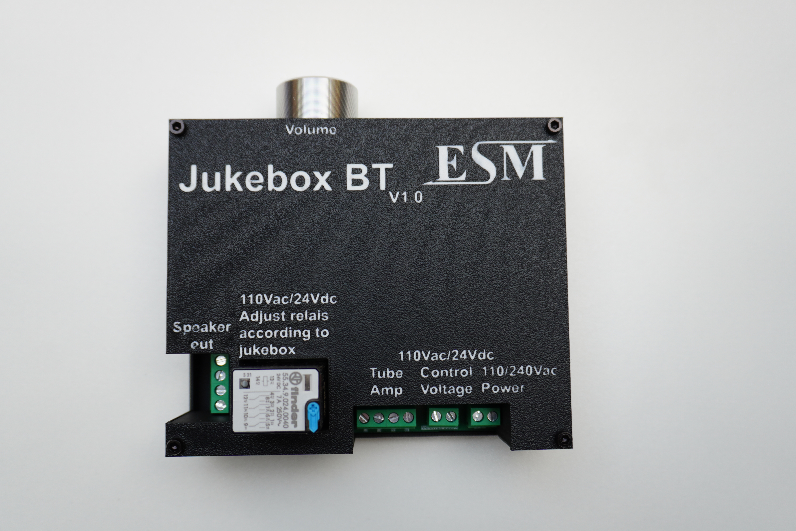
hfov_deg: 59.5
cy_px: 266
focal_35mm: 32
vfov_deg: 41.7
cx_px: 398
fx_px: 696
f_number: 4
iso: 100
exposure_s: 1/60
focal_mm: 21
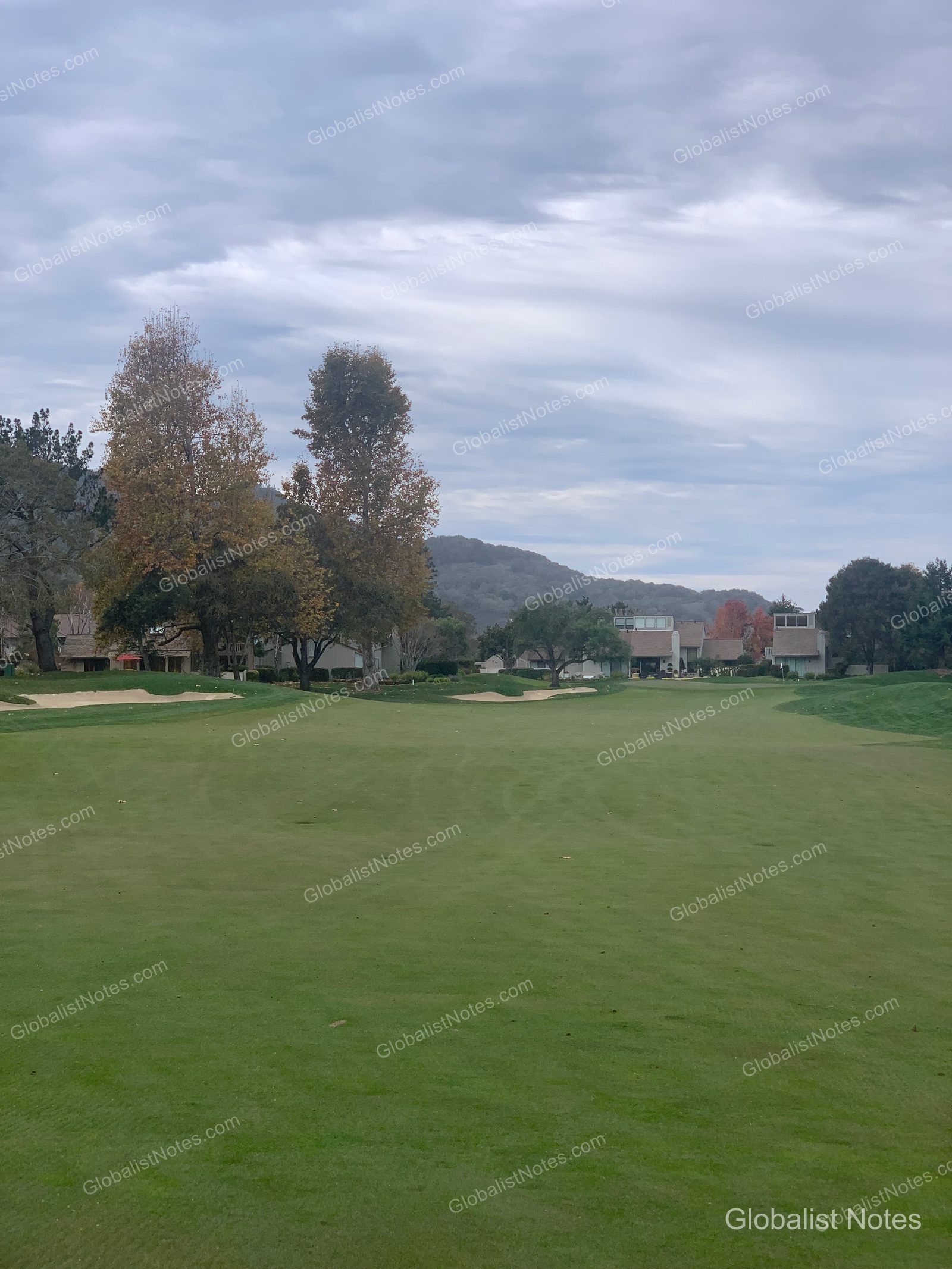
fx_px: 1907
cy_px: 634
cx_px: 476
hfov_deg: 28.0
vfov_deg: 36.8
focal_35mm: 52
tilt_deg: +1.5
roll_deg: +0.1
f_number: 2.4
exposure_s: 1/773
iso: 16
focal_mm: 6
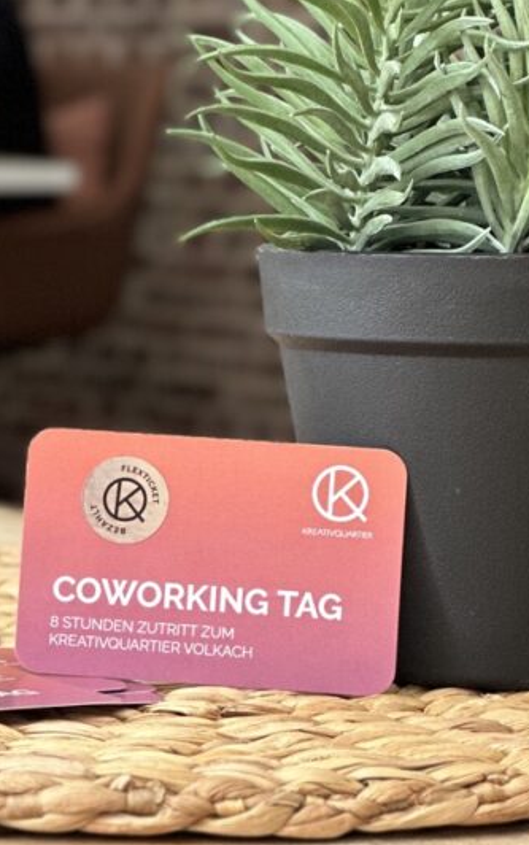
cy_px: 273
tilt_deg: -2.4
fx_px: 3618
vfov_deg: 13.3
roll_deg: -1.9
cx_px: -32
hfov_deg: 8.3
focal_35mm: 157
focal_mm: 9
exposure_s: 1/121
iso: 200
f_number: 2.8
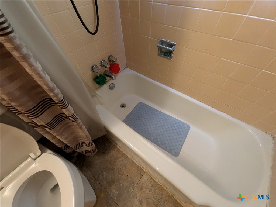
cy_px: 104
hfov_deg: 102.1
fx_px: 112
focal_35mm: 14
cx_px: 138
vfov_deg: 85.7
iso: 553
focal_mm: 1.85
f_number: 2.2
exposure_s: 1/24
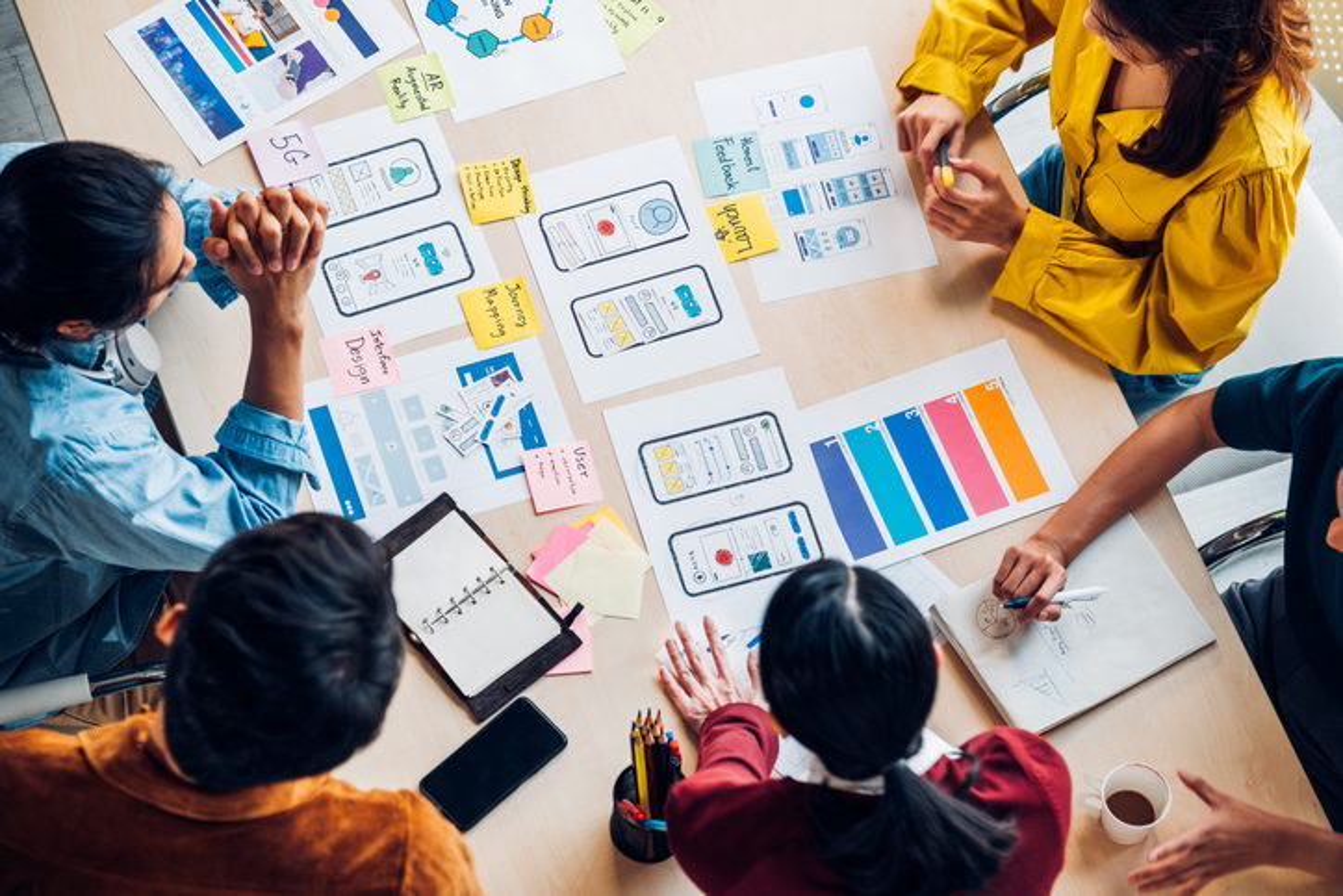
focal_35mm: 107
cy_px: 448
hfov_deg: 19.1
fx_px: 3992
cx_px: 672
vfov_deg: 12.8
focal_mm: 71.5
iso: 200
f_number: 3.6
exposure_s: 1/60
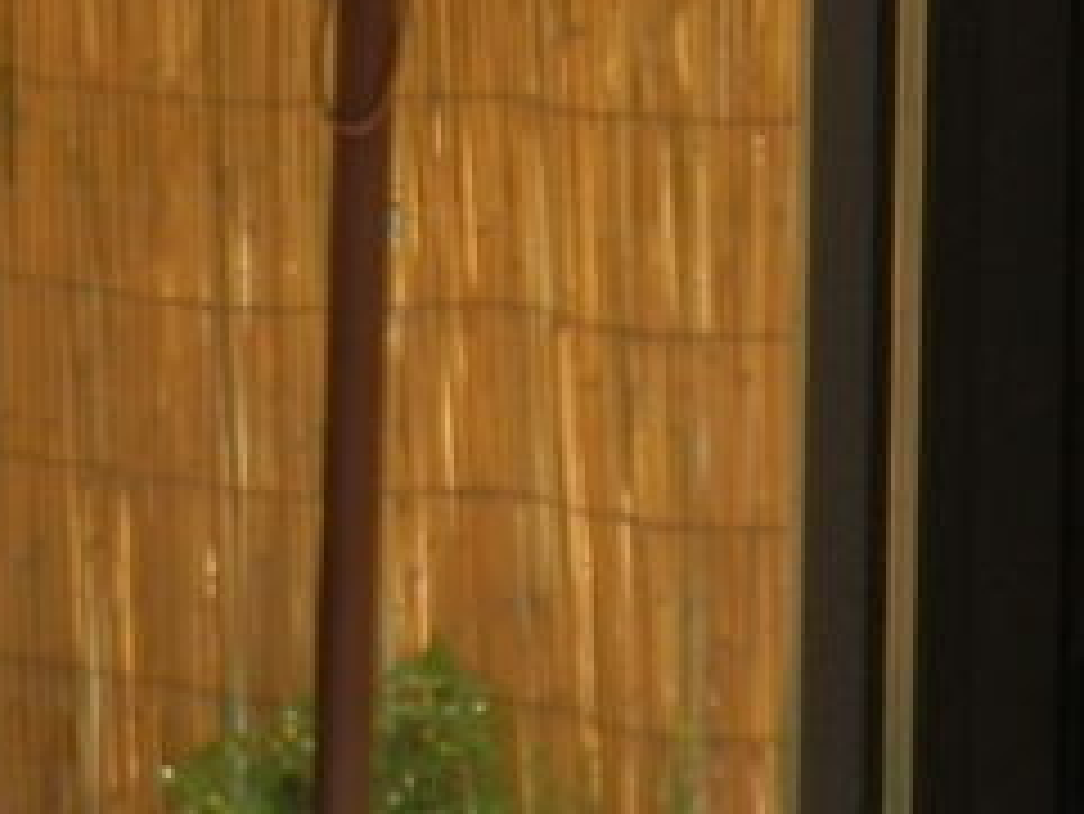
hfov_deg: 10.1
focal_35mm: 195
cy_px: -54
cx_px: 171
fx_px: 6109
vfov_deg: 7.6
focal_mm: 8.44
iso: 80
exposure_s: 1/640
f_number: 3.7
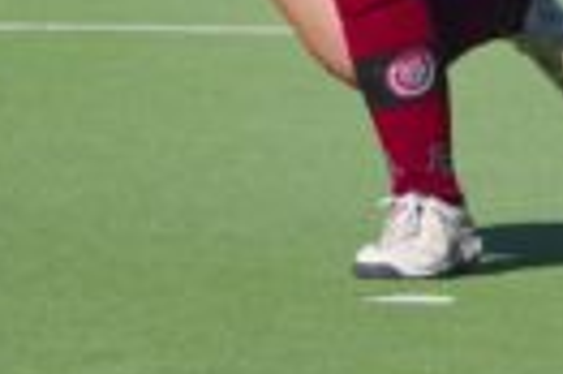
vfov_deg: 2.2
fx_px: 9528
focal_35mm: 610
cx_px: 262
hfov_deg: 3.4
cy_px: -155
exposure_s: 1/5000
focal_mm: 160
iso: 1600
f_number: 8
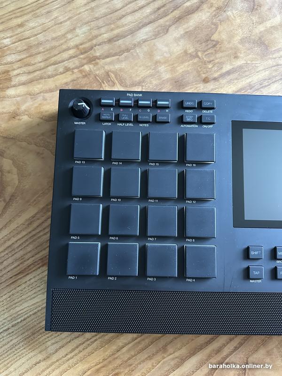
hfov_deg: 56.8
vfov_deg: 71.6
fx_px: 261
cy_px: 188
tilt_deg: -83.3
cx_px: 141
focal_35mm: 24
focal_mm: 6.86
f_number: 1.78
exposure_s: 1/60
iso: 800
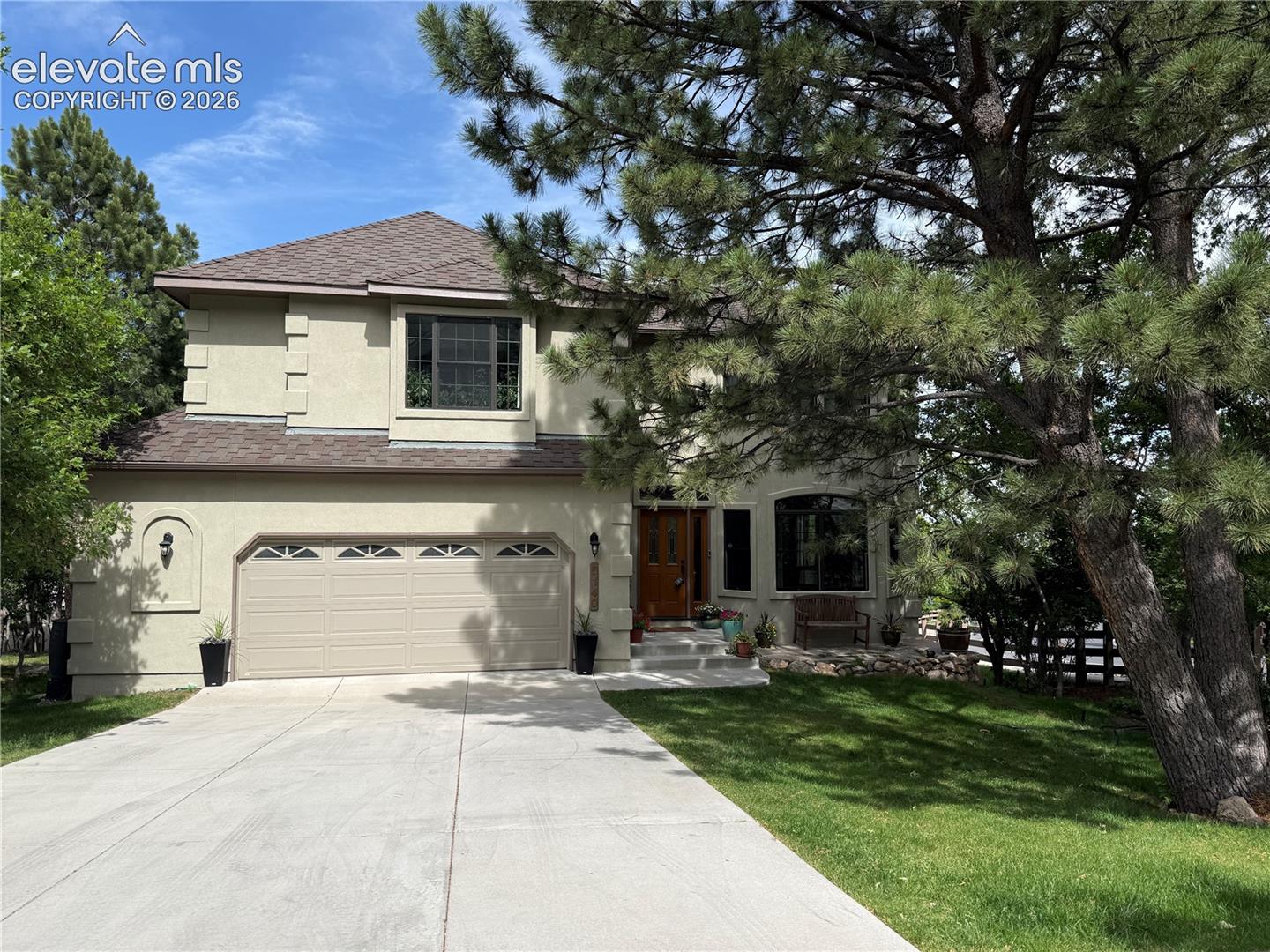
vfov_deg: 56.8
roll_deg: -0.3
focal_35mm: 24
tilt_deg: +3.1
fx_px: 881
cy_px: 476
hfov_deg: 71.6
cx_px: 635
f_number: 1.78
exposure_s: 1/3145
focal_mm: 6.76
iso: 80
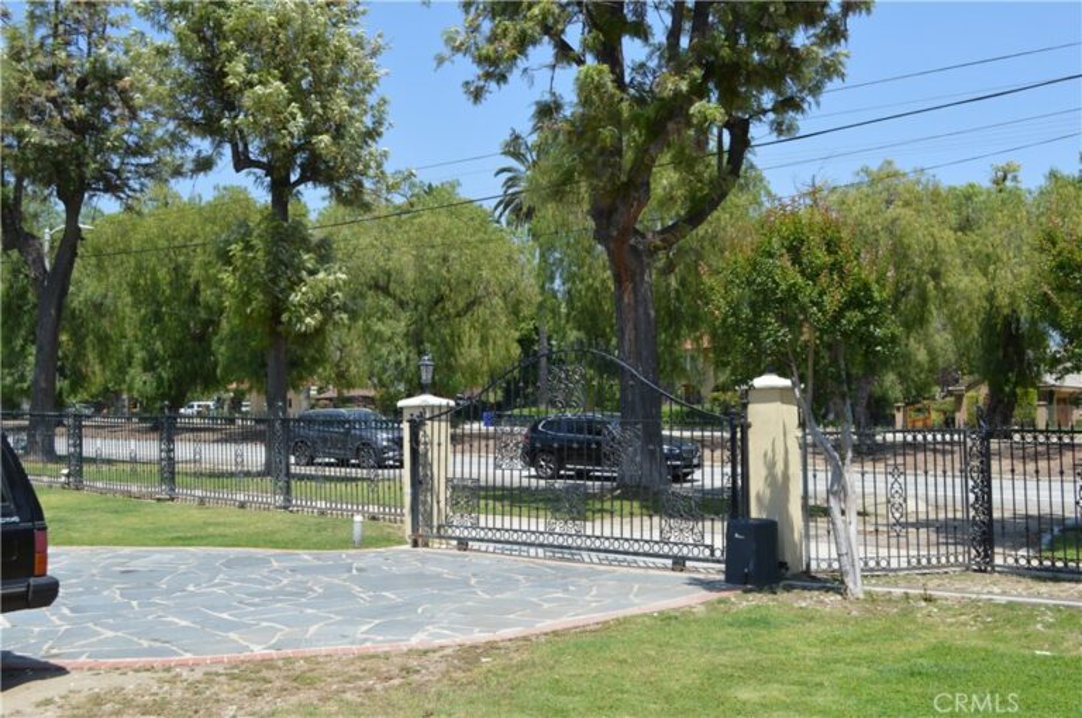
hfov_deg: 49.6
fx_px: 1171
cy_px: 359
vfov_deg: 34.1
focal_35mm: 39
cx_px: 541
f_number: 7.1
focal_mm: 26
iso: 100
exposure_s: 1/200
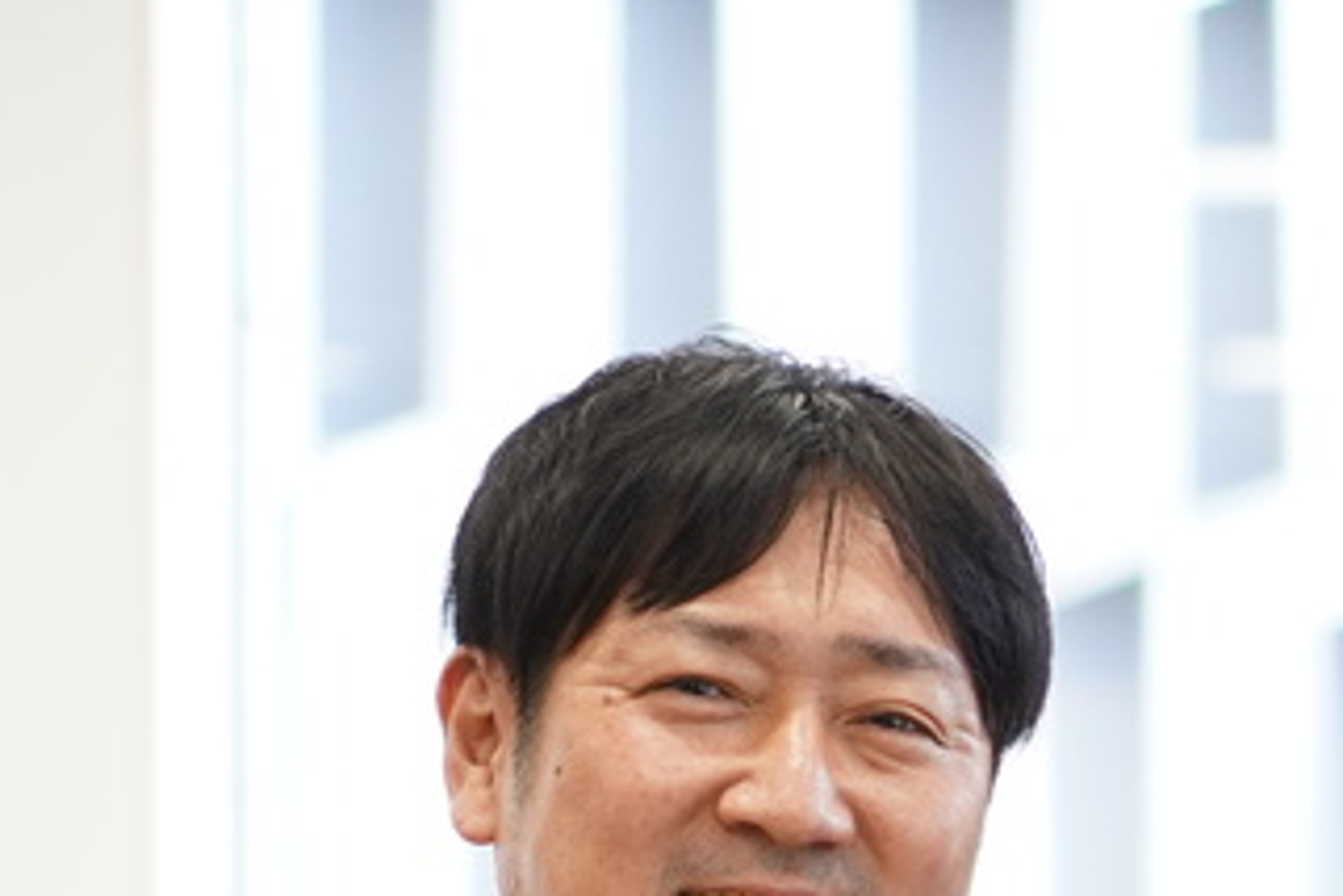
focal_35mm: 257
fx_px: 9587
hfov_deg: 7.8
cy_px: 1792
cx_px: 2150
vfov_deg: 5.2
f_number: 2
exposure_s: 1/200
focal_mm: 55
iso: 500
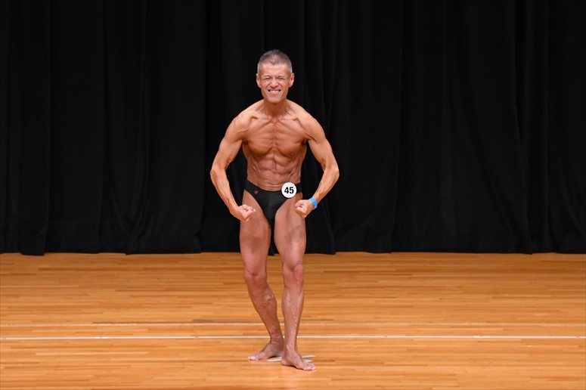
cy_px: 195
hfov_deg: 7.2
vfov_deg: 4.8
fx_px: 4637
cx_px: 293
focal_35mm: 285
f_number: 5.6
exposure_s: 1/400
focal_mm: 190
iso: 3200
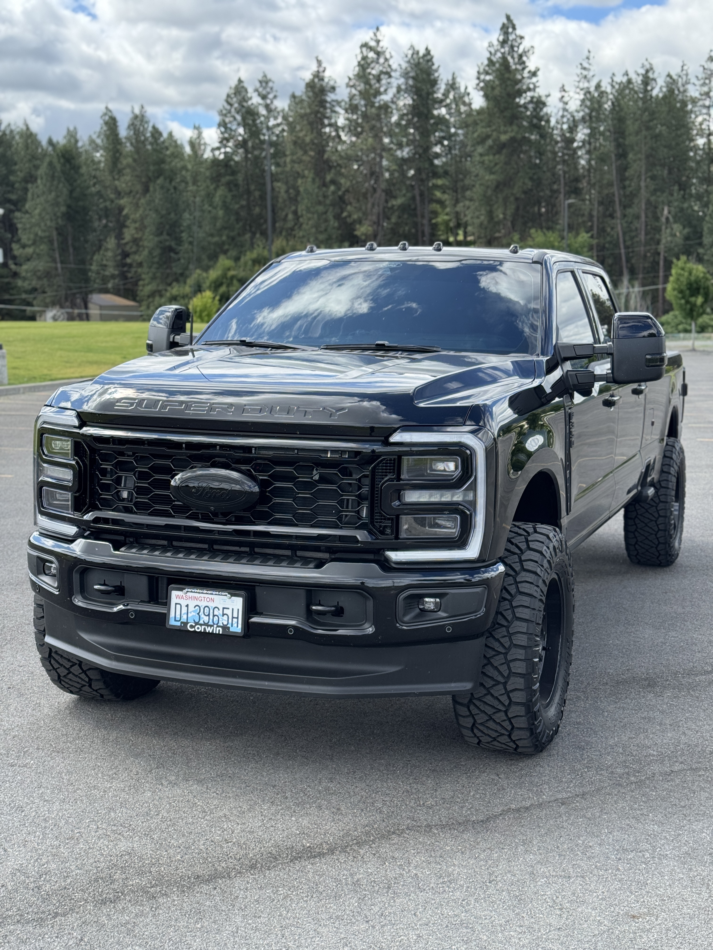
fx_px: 1318
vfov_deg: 39.7
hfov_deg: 30.3
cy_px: 475
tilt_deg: -7.4
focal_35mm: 48
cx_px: 356
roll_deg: +1.3
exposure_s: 1/1059
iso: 64
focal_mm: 6.76
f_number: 1.78
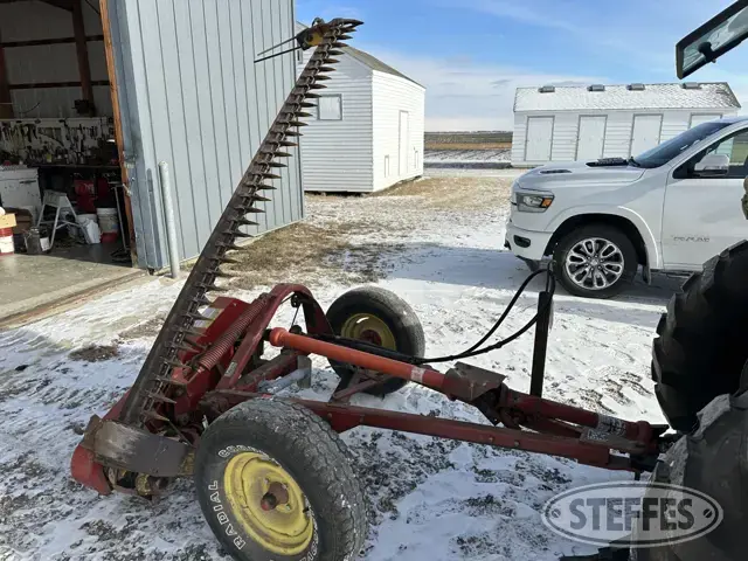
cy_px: 280
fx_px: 519
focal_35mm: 24
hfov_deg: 71.6
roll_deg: +1.4
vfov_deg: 56.8
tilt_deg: -16.5
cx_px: 374
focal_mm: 6.86
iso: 80
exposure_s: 1/4545
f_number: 1.78
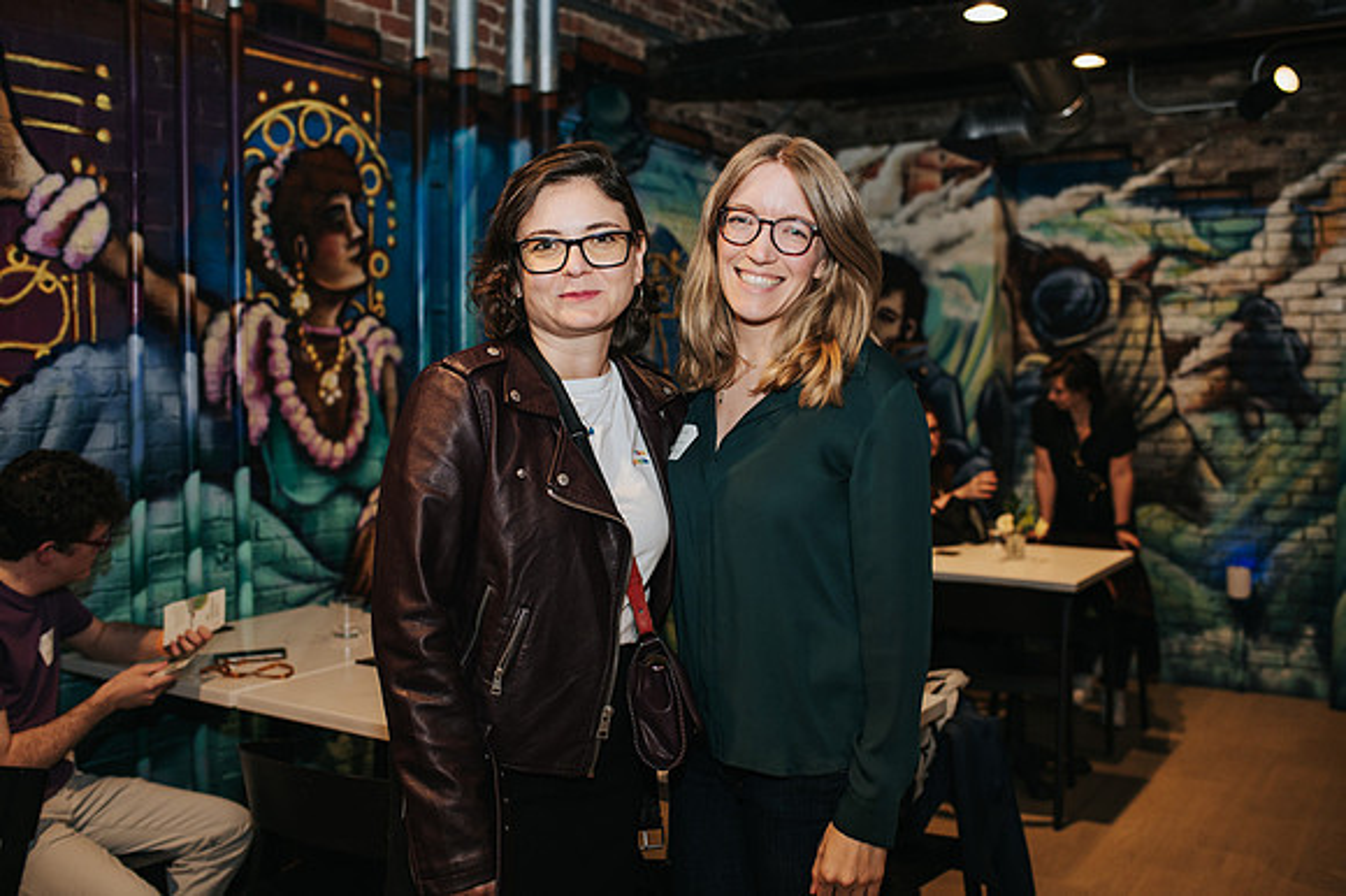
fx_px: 1328
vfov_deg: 37.3
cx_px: 683
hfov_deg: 53.7
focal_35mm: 36
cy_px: 441
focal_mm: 35
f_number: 2.8
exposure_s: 1/200
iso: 800
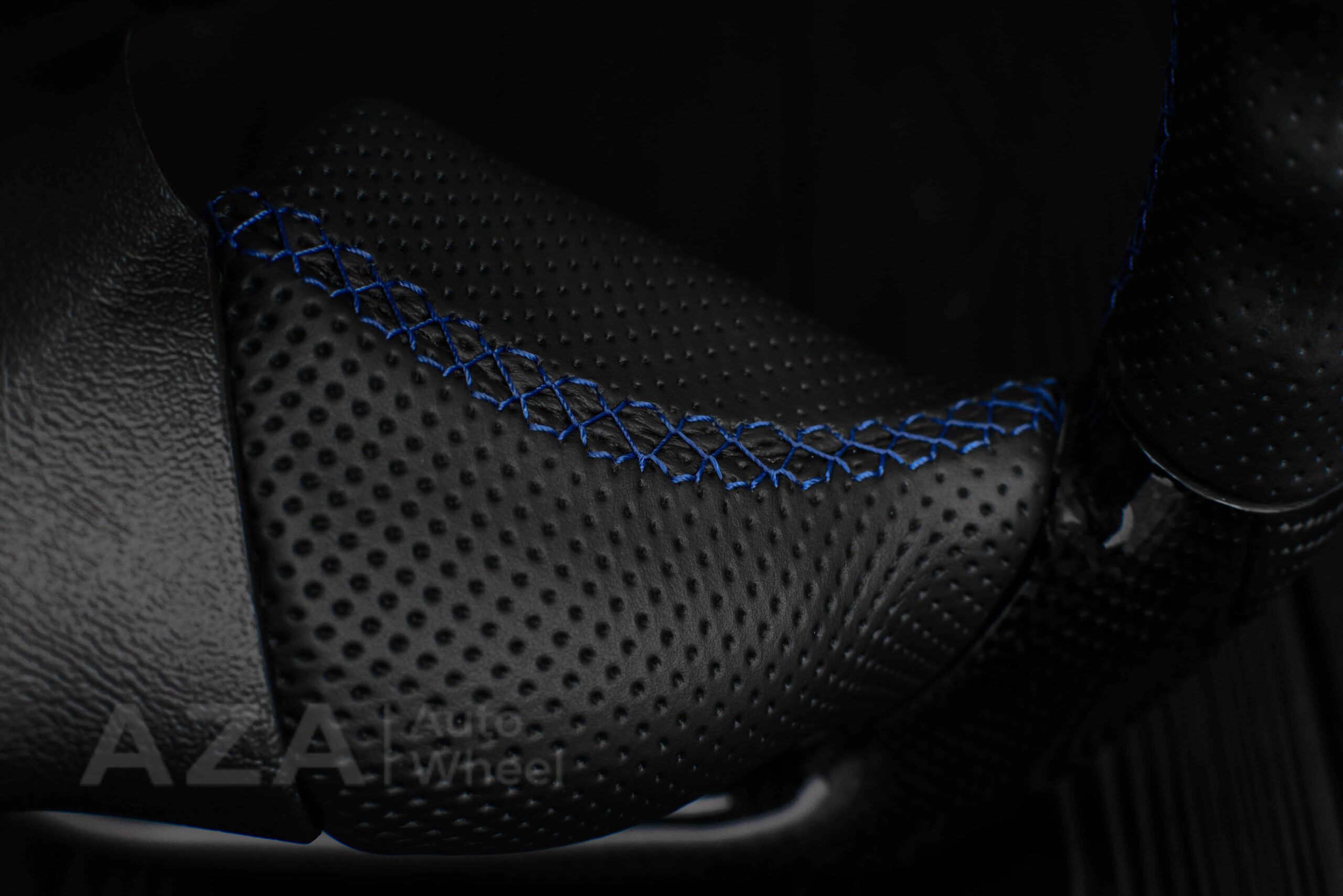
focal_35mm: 52
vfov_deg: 25.8
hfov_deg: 37.8
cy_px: 448
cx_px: 672
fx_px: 1959
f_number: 6.3
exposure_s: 1/125
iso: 500
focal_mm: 35
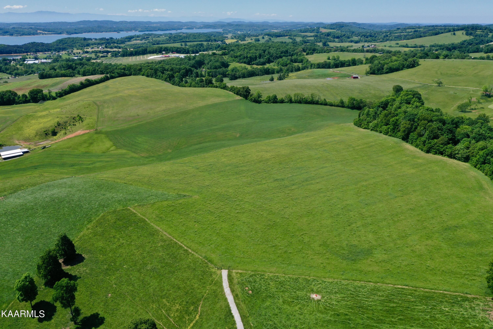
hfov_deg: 65.5
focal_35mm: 28
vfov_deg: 46.4
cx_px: 246
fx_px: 383
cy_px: 164
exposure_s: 1/100
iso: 100
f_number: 8
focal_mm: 10.26
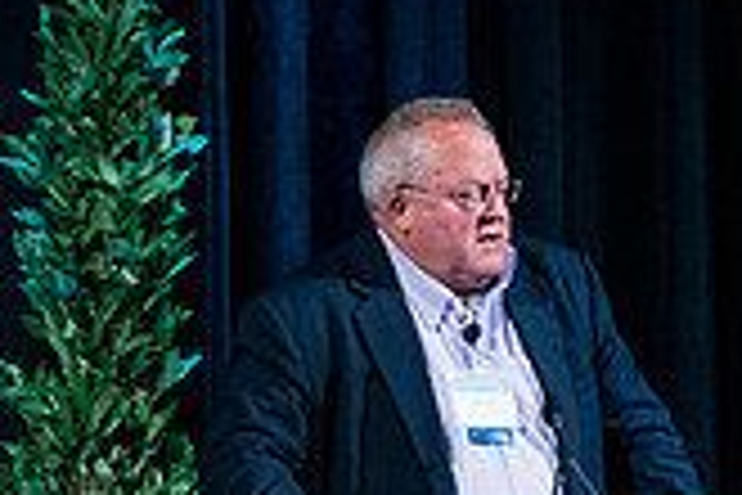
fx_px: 21722
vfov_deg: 1.3
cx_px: 724
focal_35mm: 1054
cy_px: 808
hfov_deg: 2.0
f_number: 3.5
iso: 3200
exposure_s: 1/125
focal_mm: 200
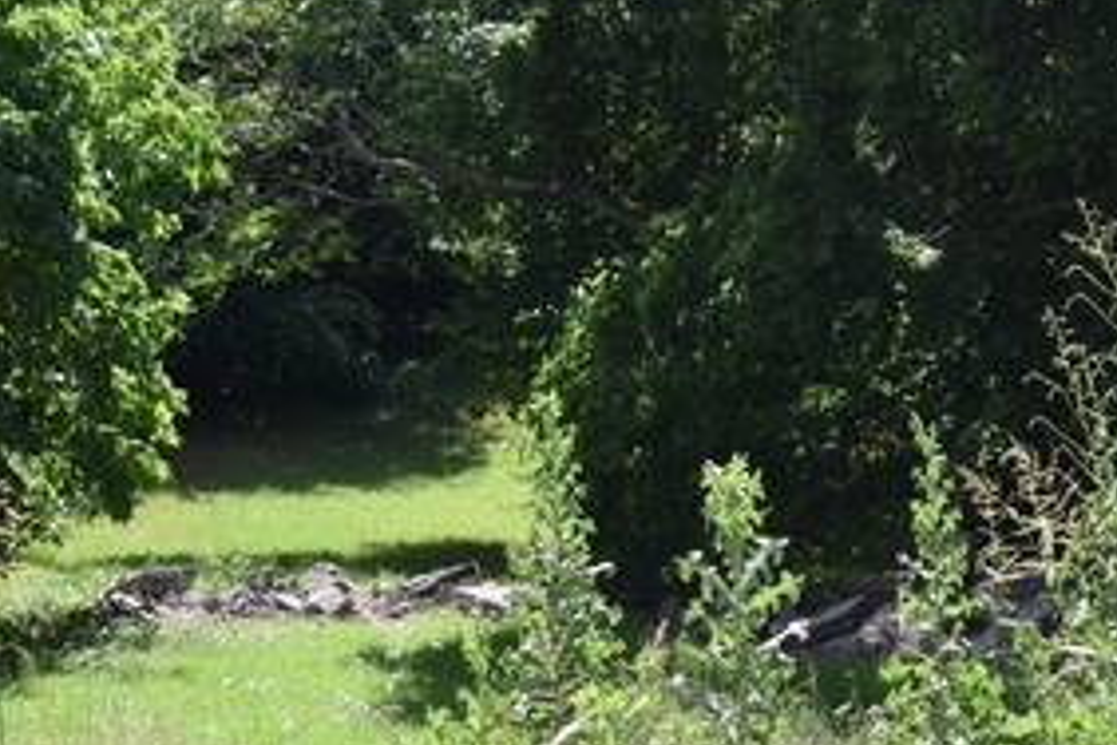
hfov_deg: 13.3
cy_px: 347
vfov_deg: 9.0
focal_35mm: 153
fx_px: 4751
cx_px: 947
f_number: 5.6
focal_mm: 45
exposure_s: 1/125
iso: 125
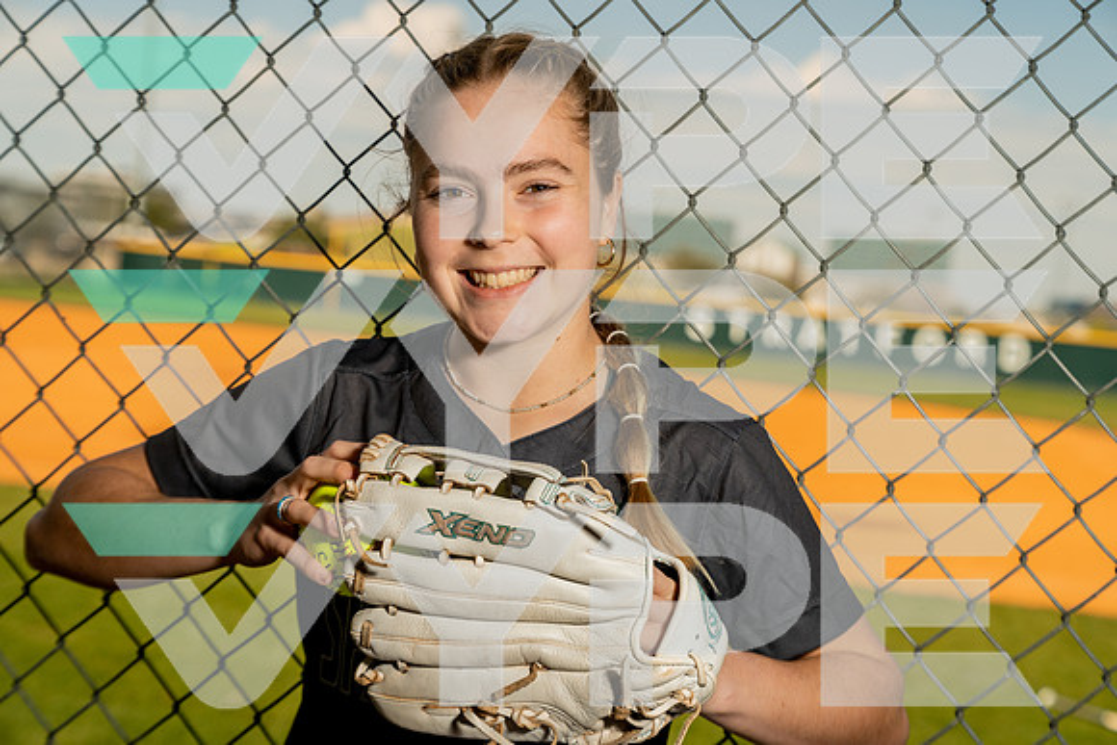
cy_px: 372
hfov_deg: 32.9
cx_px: 558
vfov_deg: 22.3
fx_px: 1893
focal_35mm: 61
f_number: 4.5
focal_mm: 61
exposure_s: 1/250
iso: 250
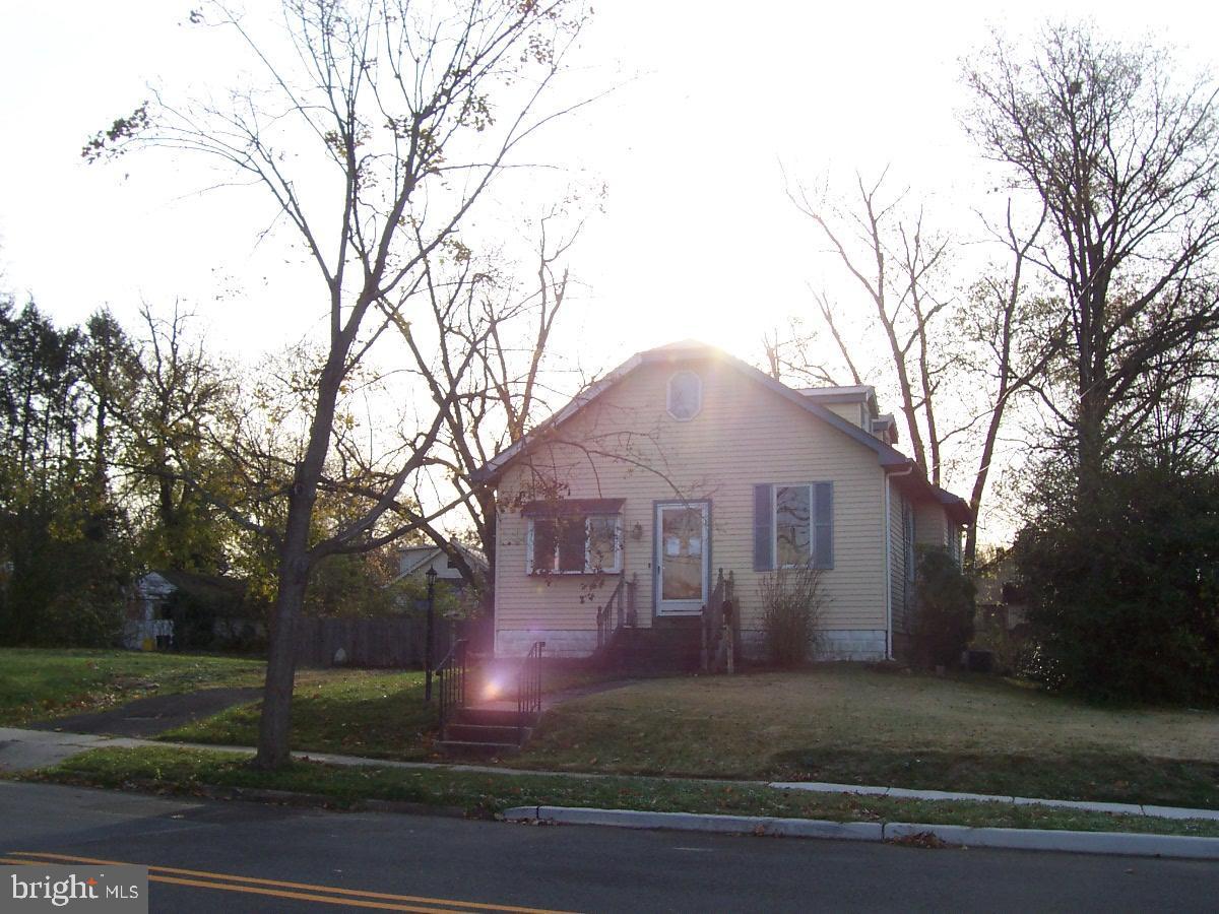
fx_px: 1303
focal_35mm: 37
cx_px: 610
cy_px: 457
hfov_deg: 50.1
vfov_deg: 38.7
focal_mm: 5.6
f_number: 5.6
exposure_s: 1/250
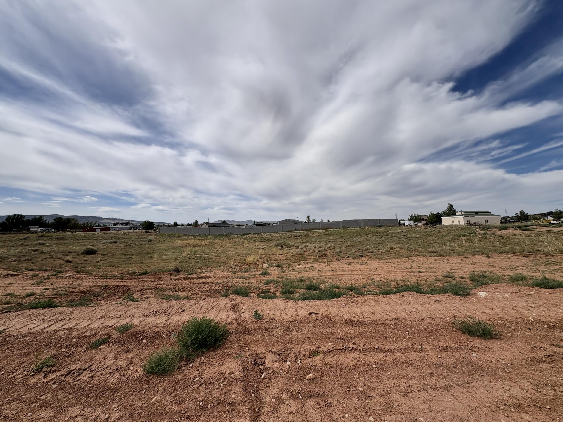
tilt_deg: +5.1
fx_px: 228
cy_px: 211
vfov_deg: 85.7
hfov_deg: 102.1
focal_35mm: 14
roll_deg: +1.4
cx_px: 282
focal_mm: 2.22
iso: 50
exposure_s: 1/4630
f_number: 2.2
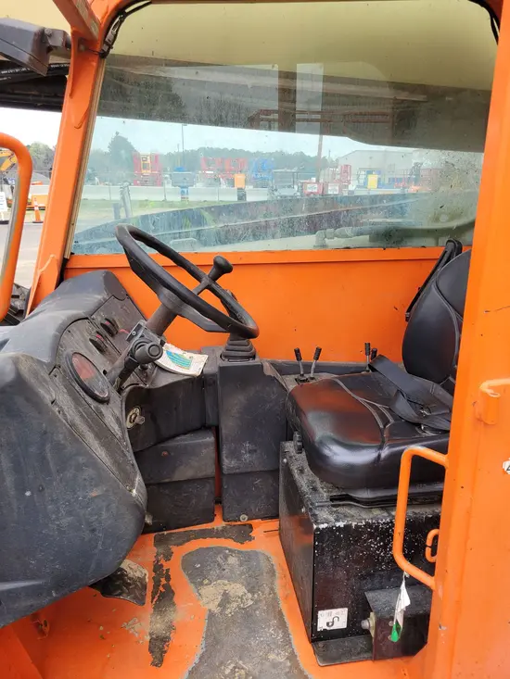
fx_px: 511
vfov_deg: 67.3
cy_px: 340
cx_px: 255
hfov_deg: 53.1
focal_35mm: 26
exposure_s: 1/128
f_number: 1.8
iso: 40
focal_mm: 5.4
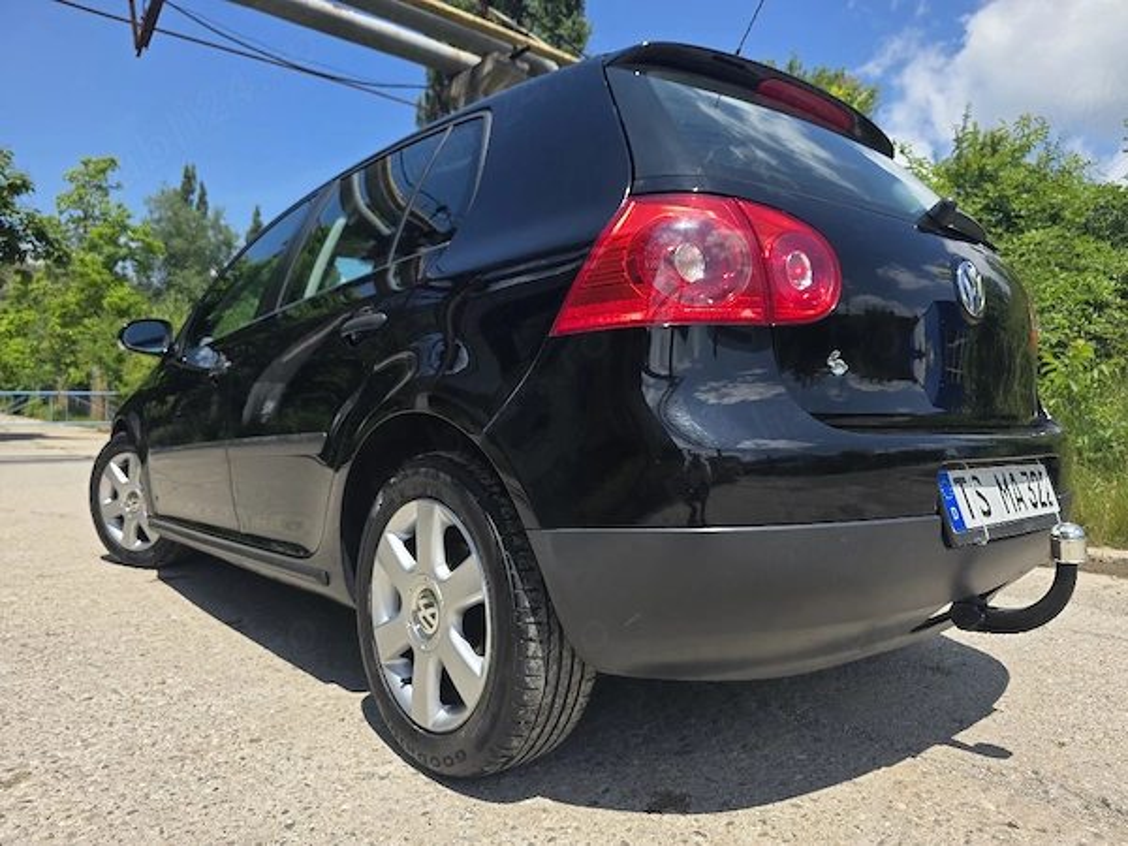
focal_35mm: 23
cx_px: 564
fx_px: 749
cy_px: 423
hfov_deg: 73.9
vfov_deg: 58.9
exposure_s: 1/5000
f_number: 1.7
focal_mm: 6.3
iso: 80
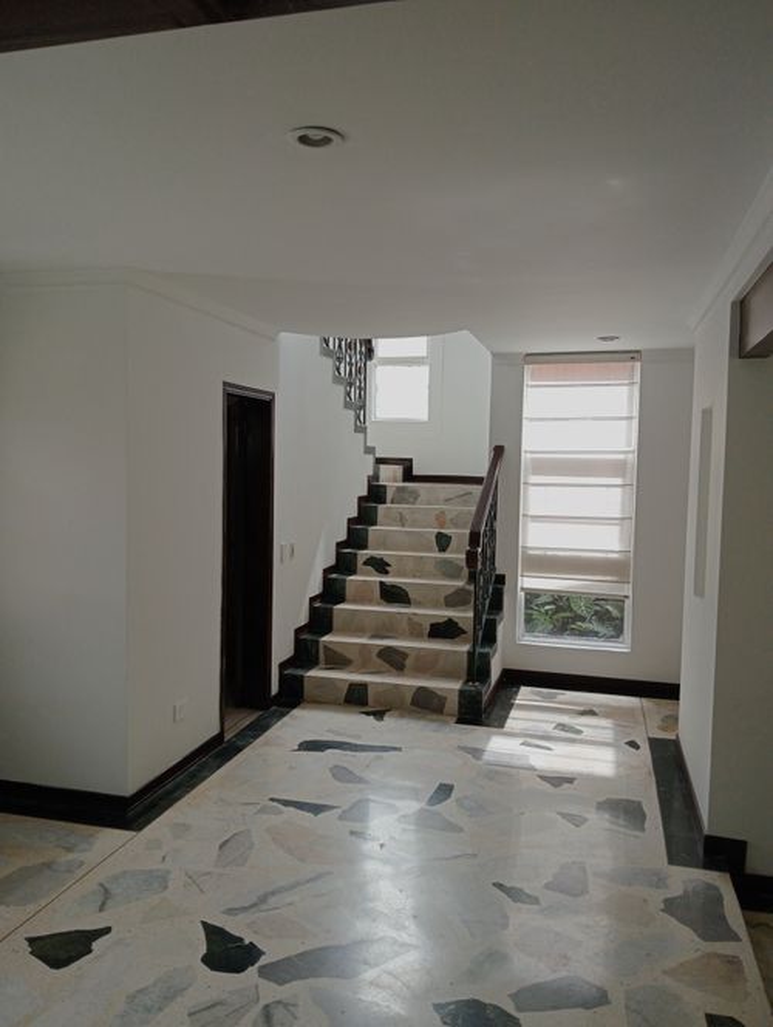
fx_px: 832
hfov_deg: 49.9
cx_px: 386
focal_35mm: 28
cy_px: 514
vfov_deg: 63.4
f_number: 1.8
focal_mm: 3.98
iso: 175
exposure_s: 1/120
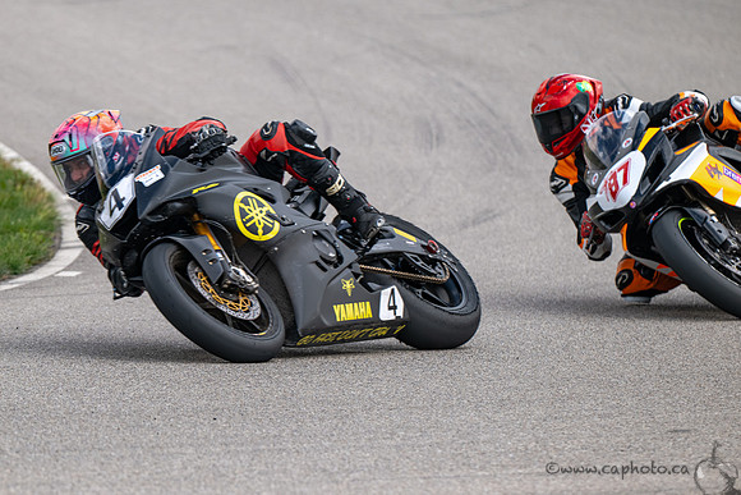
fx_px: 10903
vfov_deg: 2.6
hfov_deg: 3.9
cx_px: 285
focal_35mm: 530
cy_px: 256
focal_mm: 430
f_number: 6.3
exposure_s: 1/1250
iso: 450
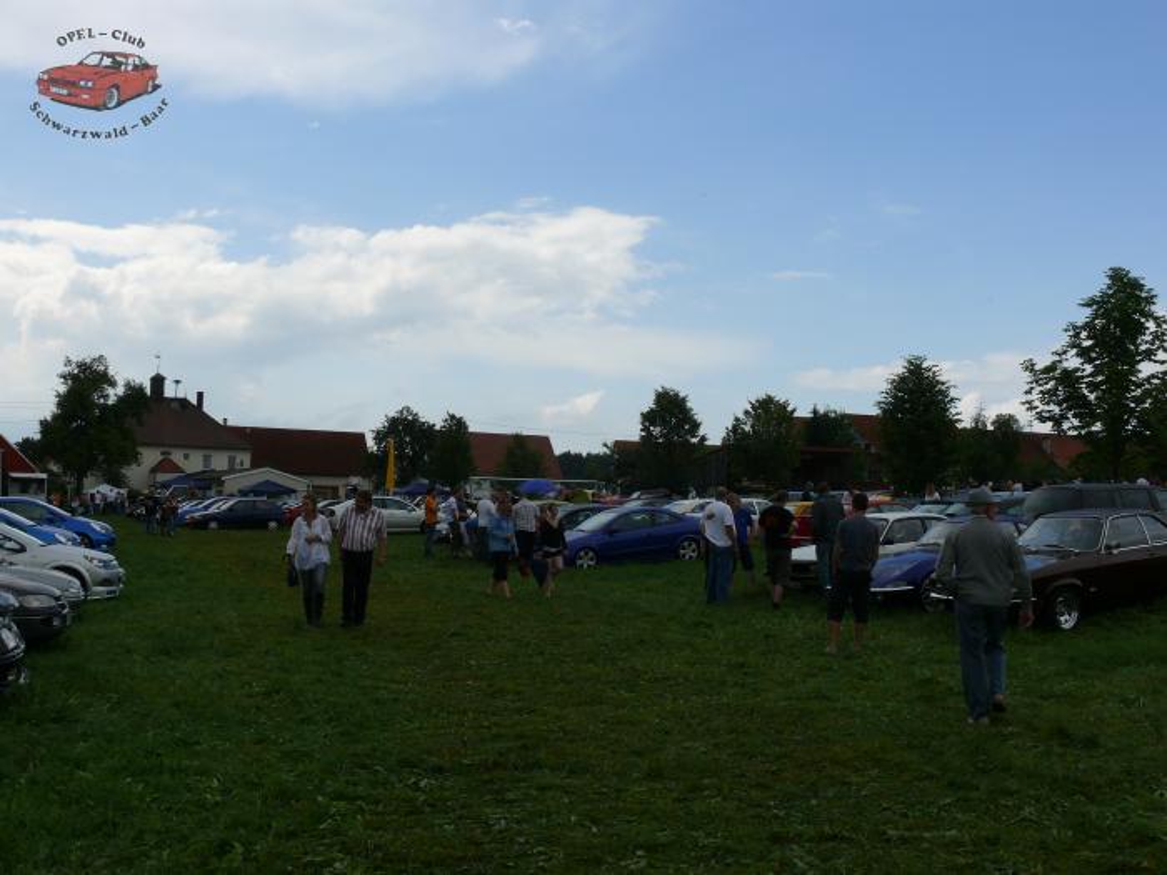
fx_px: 1180
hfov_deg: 52.6
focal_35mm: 35
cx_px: 584
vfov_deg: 40.7
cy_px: 438
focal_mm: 7.4
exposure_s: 1/500
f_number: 6.3
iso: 100
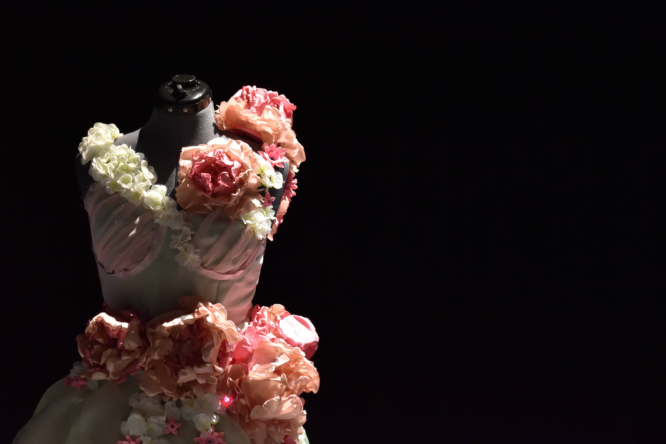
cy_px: 222
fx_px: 2914
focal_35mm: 158
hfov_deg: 13.0
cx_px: 333
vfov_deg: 8.7
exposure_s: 1/60
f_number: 7.1
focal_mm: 105
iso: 3200
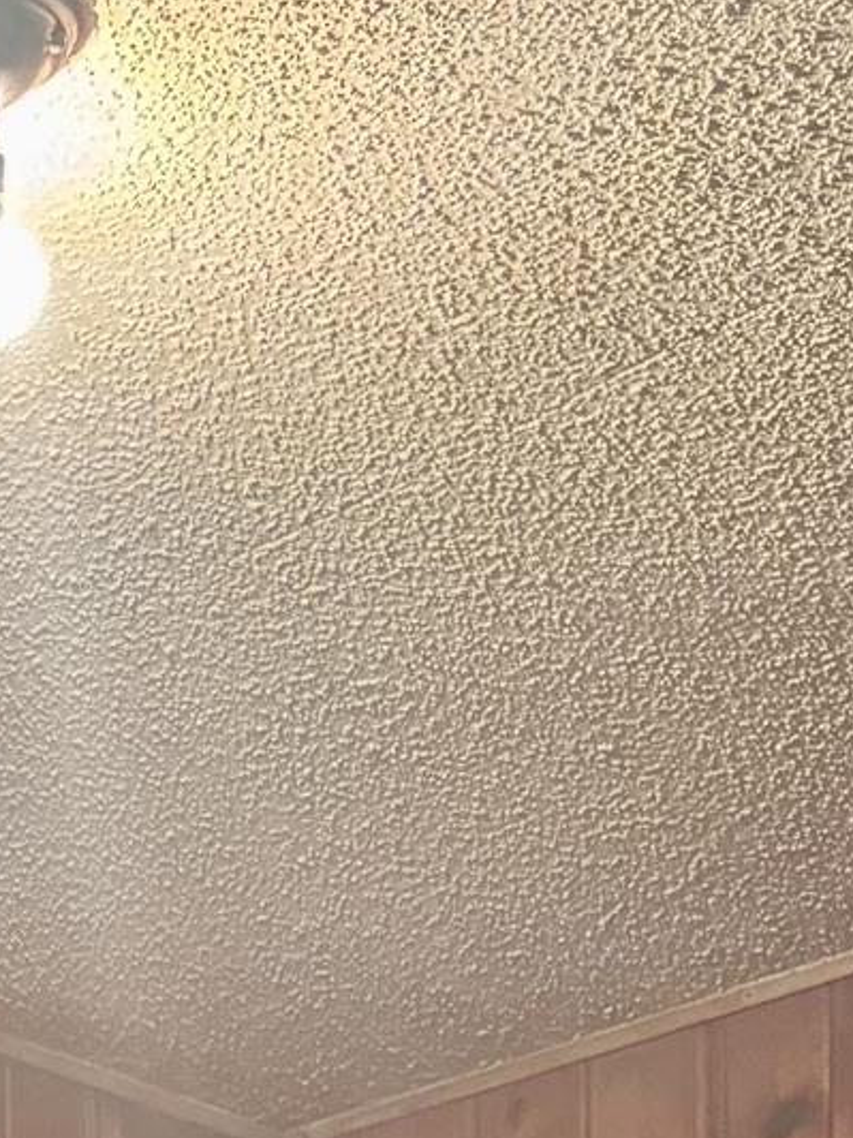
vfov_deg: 15.0
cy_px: 2351
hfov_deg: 14.0
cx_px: -60
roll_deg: +1.0
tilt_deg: -1.4
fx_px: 3417
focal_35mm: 104
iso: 800
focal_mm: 6.76
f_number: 1.78
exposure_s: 1/40
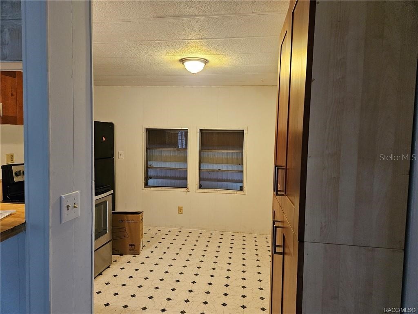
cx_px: 209
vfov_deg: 58.9
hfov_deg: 73.9
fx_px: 278
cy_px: 157
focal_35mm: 23
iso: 640
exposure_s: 1/120
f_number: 1.8
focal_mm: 5.4
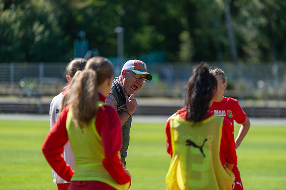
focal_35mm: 200
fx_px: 1588
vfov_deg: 6.9
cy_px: 95
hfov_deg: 10.3
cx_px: 143
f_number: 3.2
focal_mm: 200
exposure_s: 1/2500
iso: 220
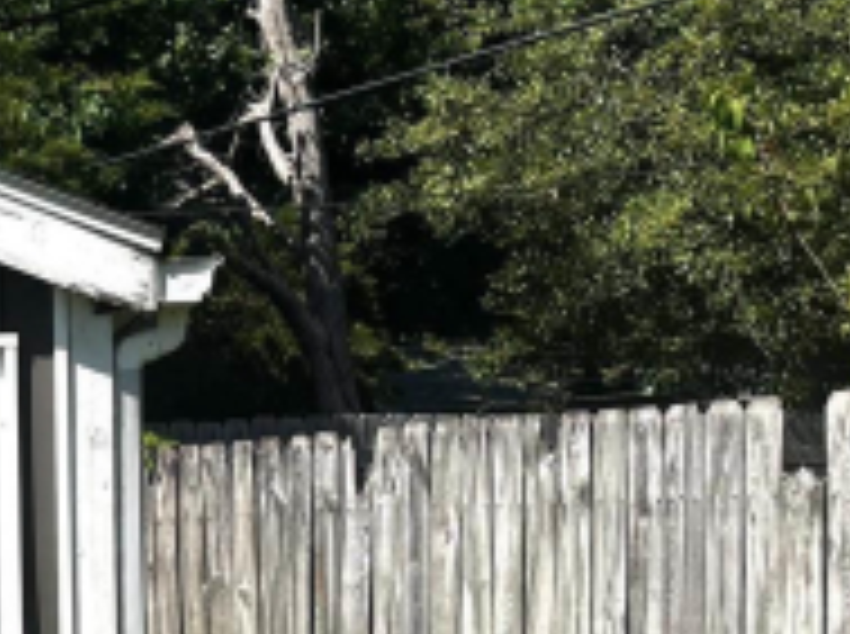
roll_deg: +0.7
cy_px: 477
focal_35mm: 92
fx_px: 2255
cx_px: -142
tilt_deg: +2.2
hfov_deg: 20.1
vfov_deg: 15.9
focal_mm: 5.1
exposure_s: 1/3215
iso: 50
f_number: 1.6
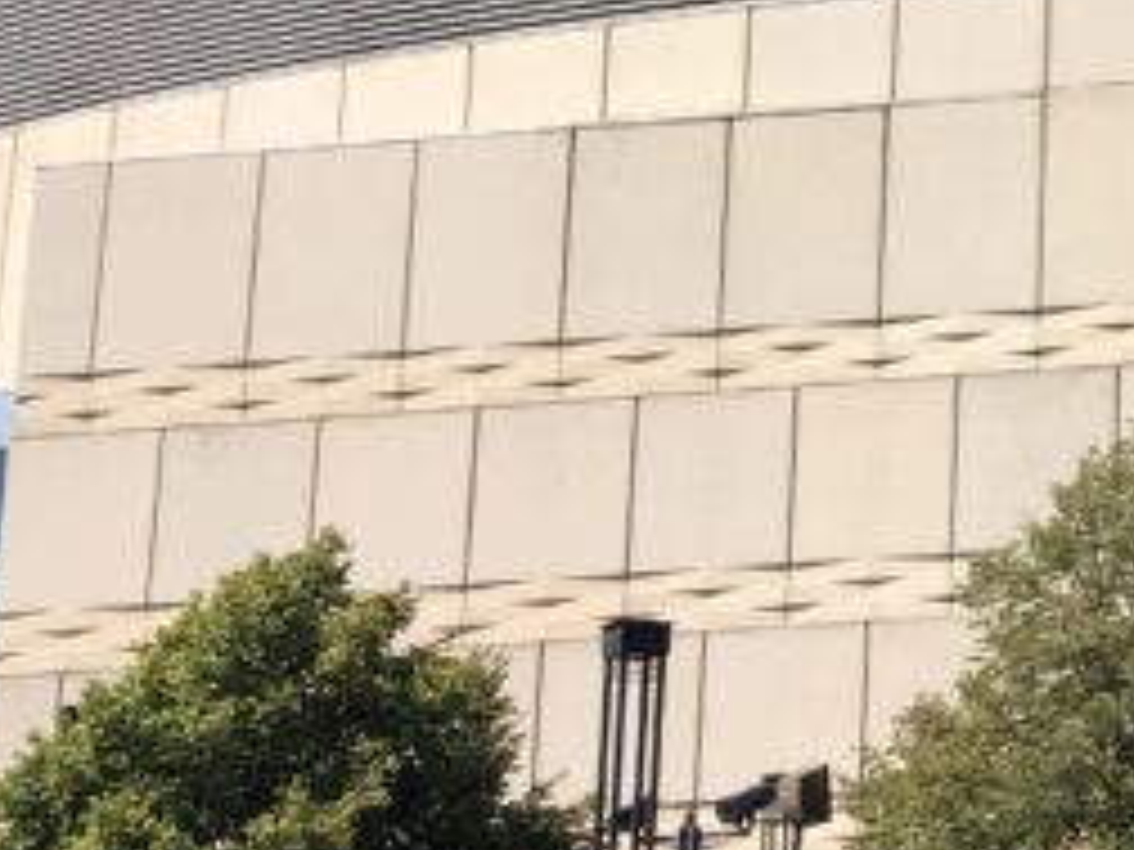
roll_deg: +2.8
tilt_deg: +15.6
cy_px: 18
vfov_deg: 12.4
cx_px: 1953
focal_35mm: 118
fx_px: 3866
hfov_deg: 14.8
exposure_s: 1/1148
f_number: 2.2
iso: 25
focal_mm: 4.15
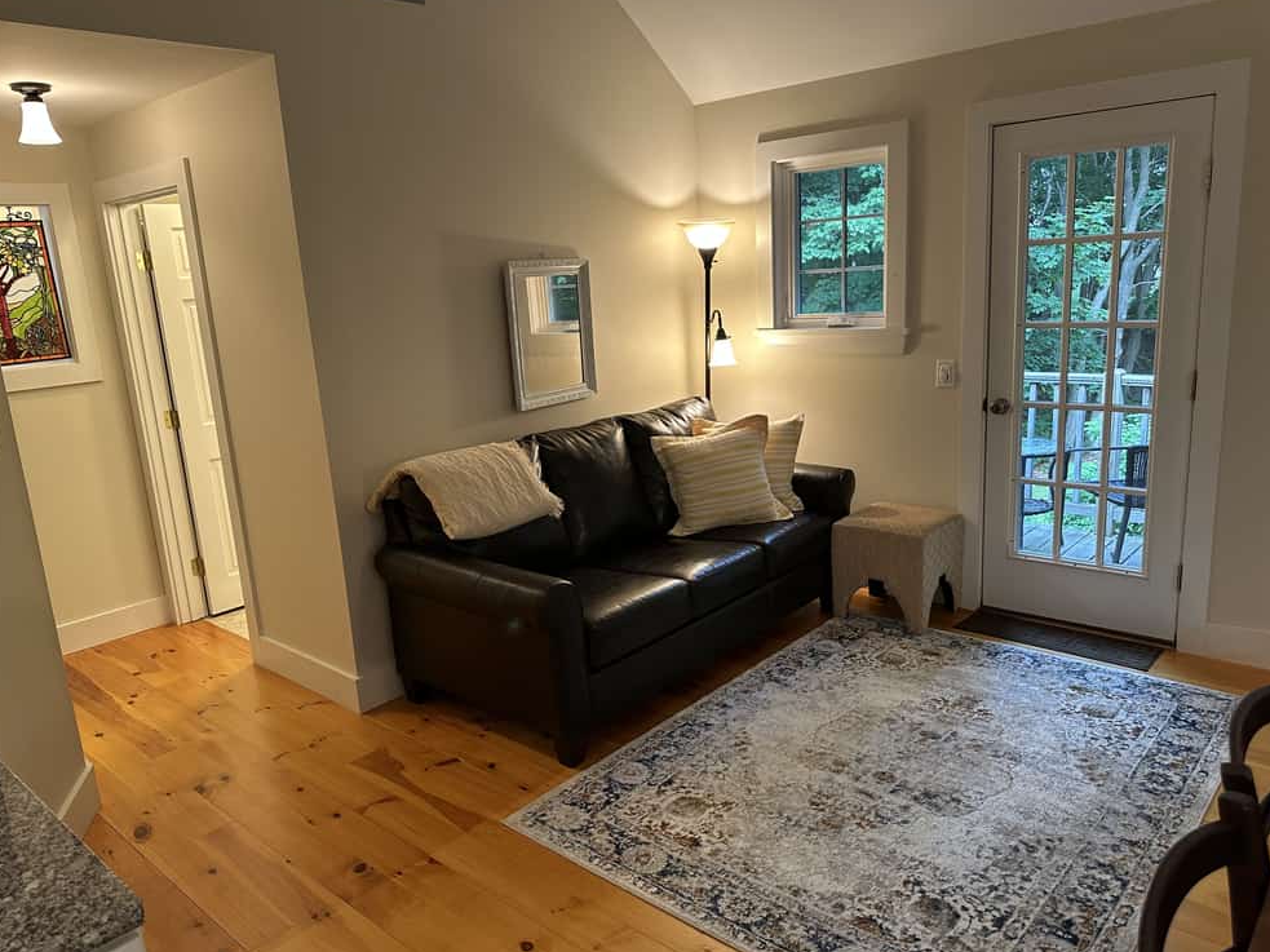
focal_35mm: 25
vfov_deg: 54.9
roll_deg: +4.0
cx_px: 611
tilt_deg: -12.2
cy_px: 483
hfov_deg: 69.4
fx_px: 917
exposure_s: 1/60
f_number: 1.78
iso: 200
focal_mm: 6.86
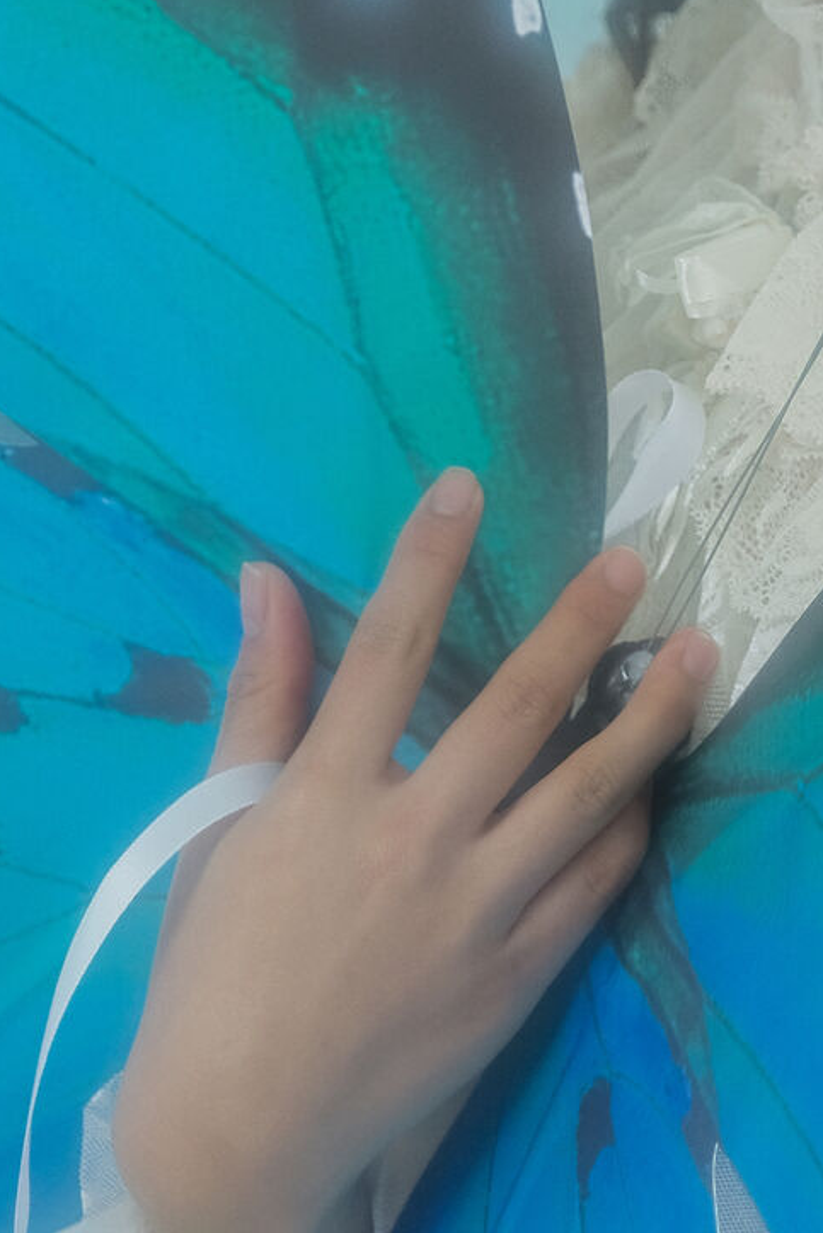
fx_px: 5621
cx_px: 852
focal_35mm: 164
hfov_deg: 8.3
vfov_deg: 12.4
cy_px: 136
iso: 640
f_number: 2.8
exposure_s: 1/60
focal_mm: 44.1
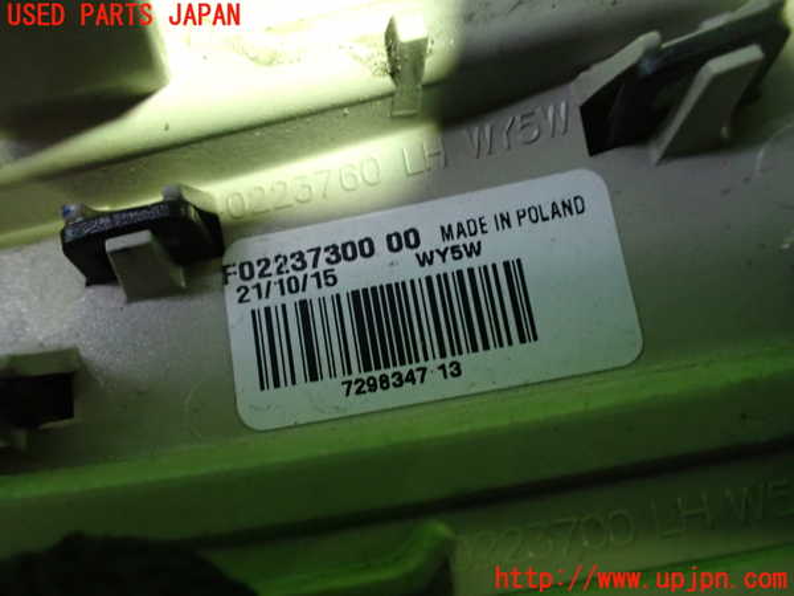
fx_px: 688
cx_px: 397
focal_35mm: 30
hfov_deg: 60.0
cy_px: 298
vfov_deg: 46.8
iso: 800
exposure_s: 1/50
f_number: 2.3
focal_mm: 5.4
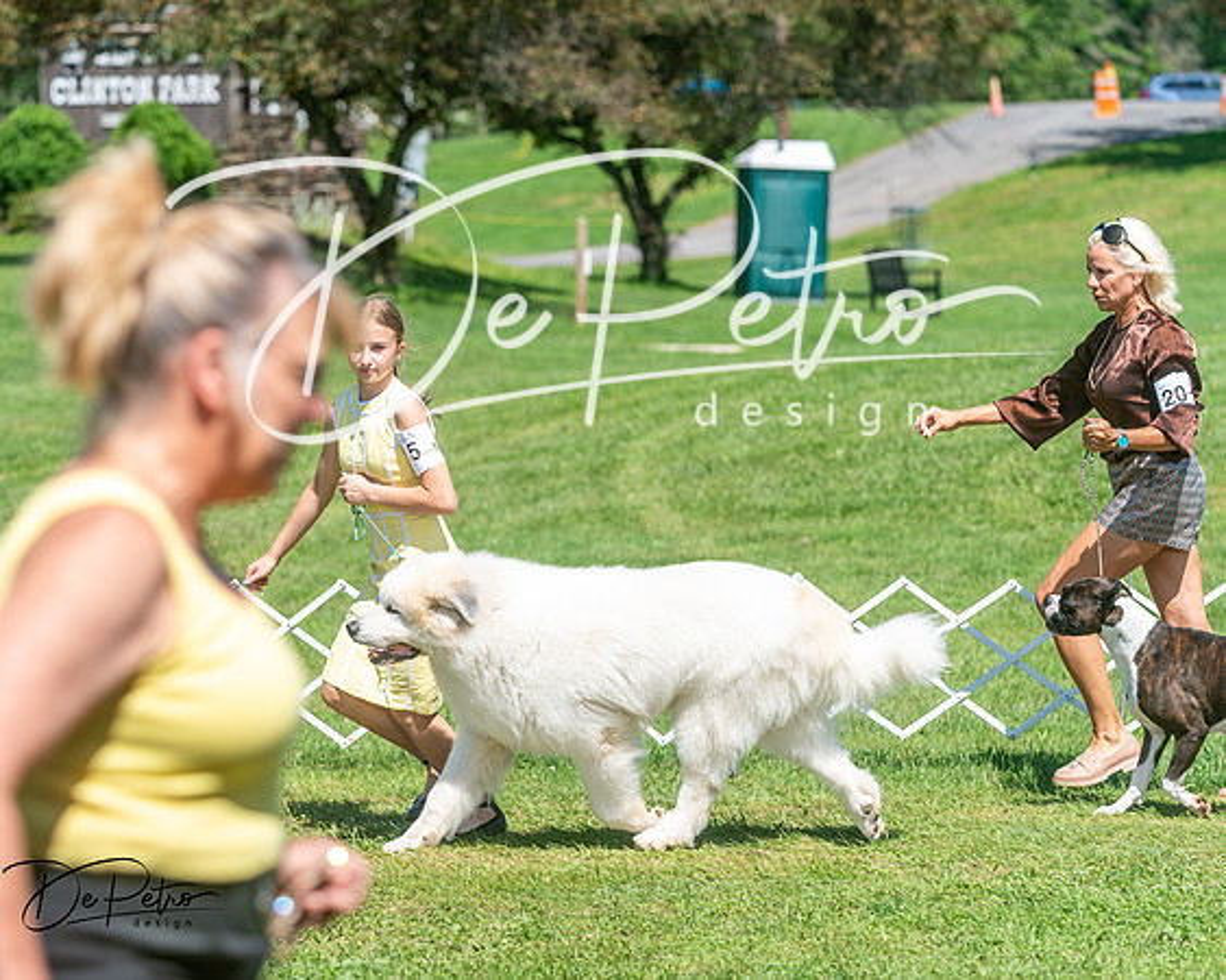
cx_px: 519
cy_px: 433
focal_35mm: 154
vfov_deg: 10.0
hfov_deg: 12.5
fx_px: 5573
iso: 80
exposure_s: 1/1000
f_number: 4
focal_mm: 120
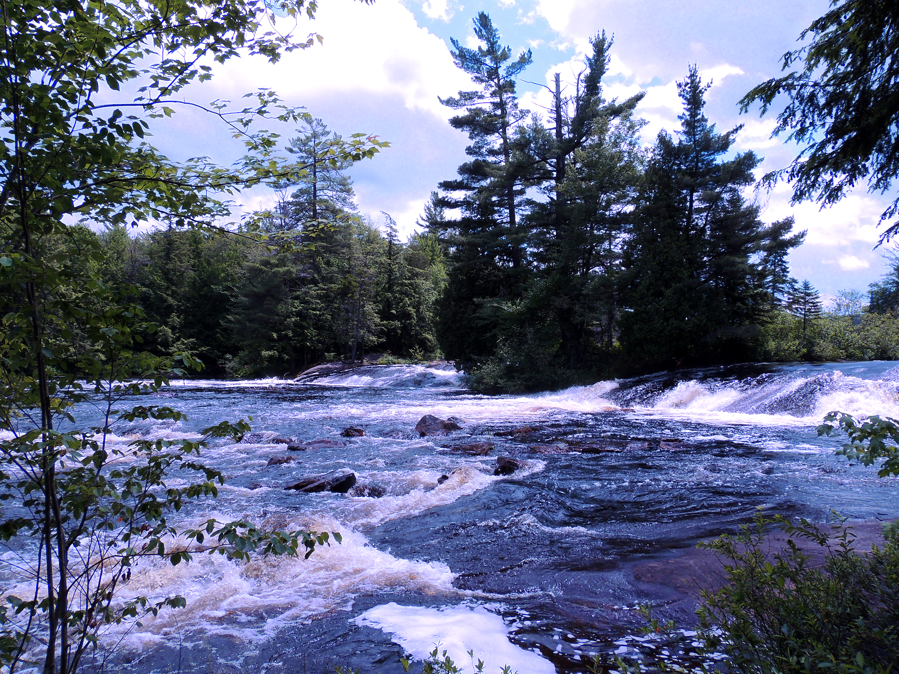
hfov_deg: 71.6
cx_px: 450
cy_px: 337
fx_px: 623
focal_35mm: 24
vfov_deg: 56.8
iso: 100
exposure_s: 1/400
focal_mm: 4.3
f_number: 6.6
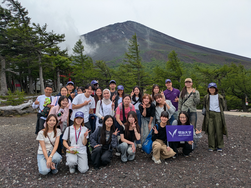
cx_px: 126
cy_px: 94
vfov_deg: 54.9
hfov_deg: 69.4
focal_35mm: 25
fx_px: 181
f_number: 1.89
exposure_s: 1/2451
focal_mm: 5.43
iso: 66
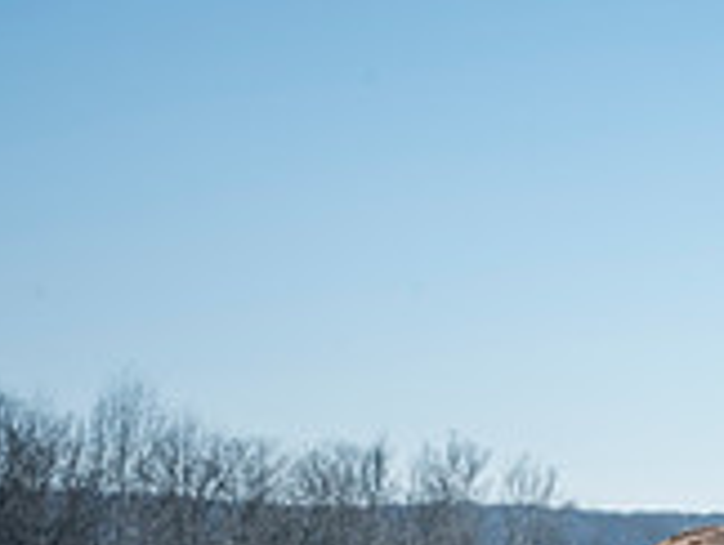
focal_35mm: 172
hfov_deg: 10.9
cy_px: 788
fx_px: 3603
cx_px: 1189
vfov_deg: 8.5
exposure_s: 1/320
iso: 400
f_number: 13
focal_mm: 50
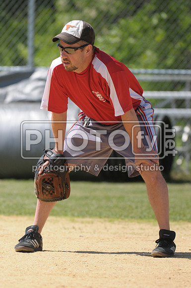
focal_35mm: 330
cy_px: 144
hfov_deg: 4.2
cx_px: 96
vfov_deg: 6.3
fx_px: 2634
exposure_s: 1/4000
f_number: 4
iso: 640
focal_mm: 220
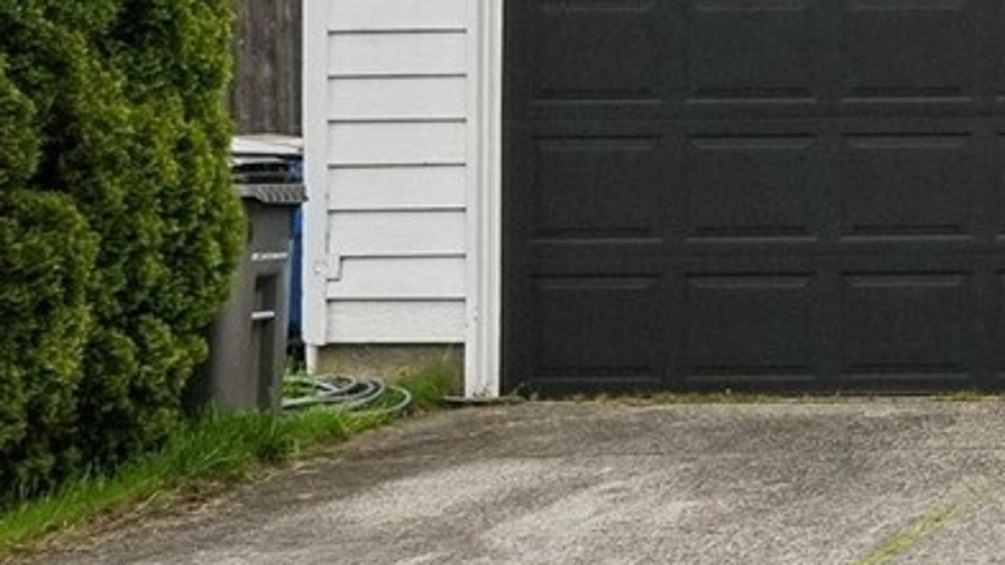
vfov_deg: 10.5
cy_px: -111
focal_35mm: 113
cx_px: 1947
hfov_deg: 15.5
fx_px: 3011
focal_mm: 25
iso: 400
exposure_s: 1/500
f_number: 8
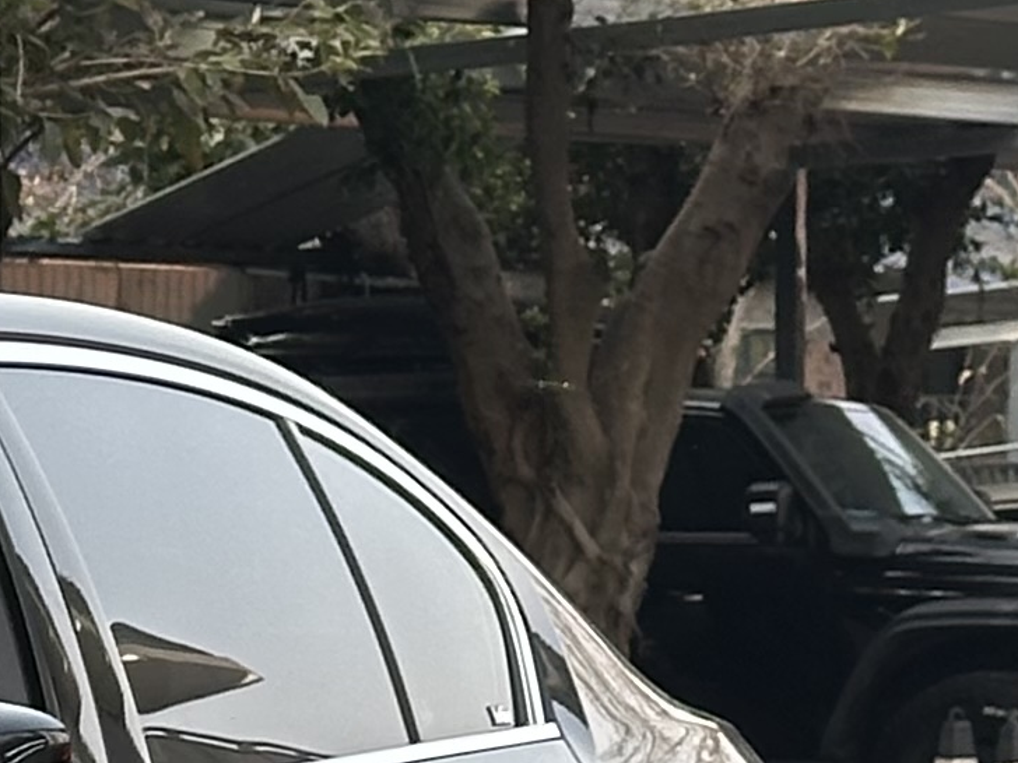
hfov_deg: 7.1
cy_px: 889
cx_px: -1292
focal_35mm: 266
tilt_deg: -2.2
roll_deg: -0.1
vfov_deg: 5.6
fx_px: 7823
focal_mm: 6.86
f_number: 1.78
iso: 64
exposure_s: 1/458
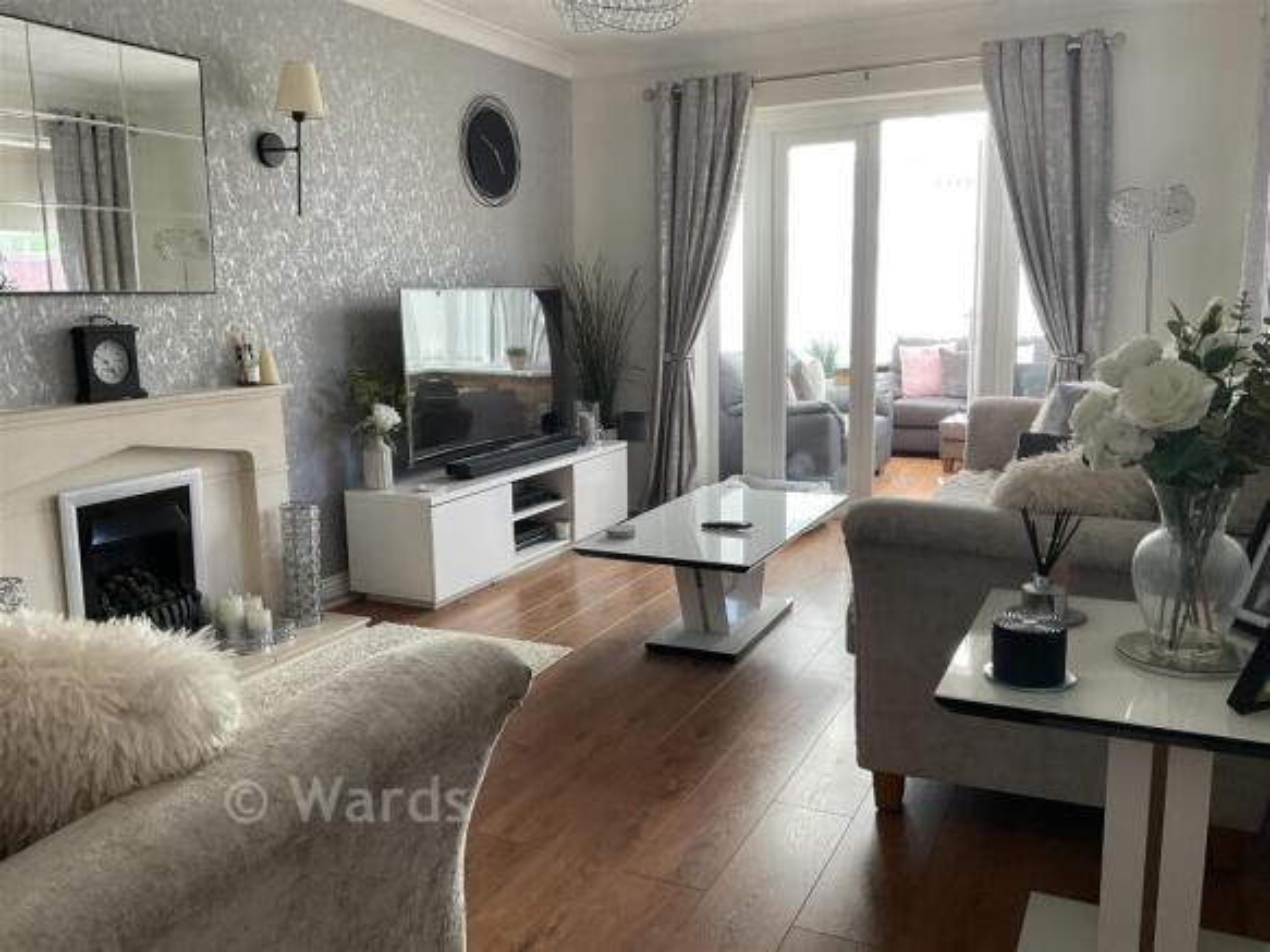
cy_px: 476
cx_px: 635
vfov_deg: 48.2
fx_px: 1064
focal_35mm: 29
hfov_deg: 61.7
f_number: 1.8
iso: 50
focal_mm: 3
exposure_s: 1/122
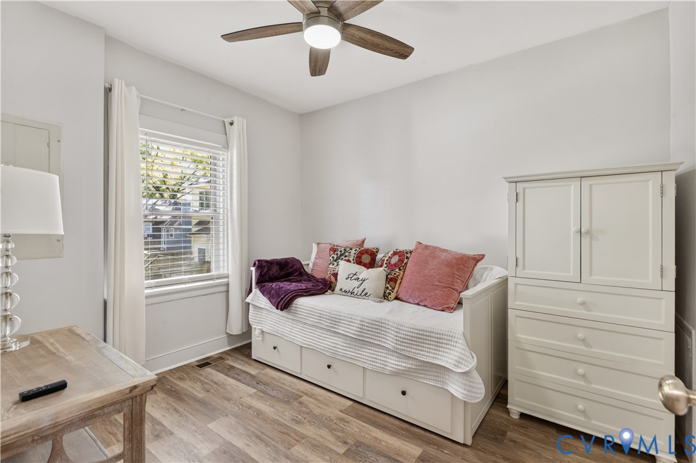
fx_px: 309
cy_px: 232
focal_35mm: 16
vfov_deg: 73.7
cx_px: 348
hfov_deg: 96.8
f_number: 9
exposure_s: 1/6
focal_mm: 16
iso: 2000
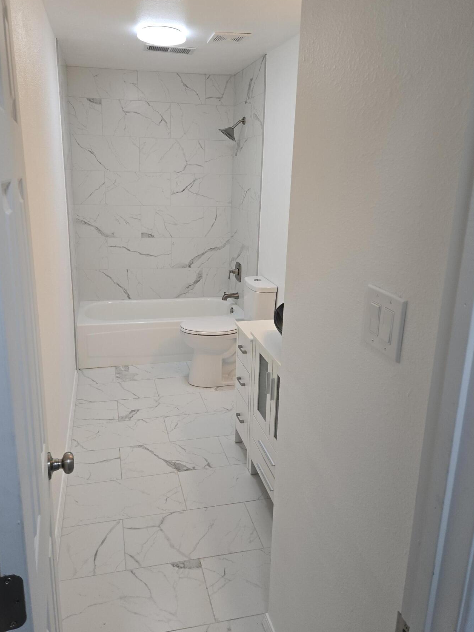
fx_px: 475
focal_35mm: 26
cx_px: 215
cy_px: 284
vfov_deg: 67.1
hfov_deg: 53.0
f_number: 1.8
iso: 100
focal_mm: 5.4
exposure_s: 1/120
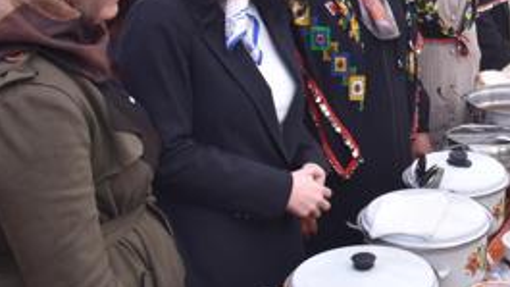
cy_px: 79
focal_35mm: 56
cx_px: 497
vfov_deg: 21.3
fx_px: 757
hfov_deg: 34.3
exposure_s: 1/500
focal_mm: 18
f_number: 8
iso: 400
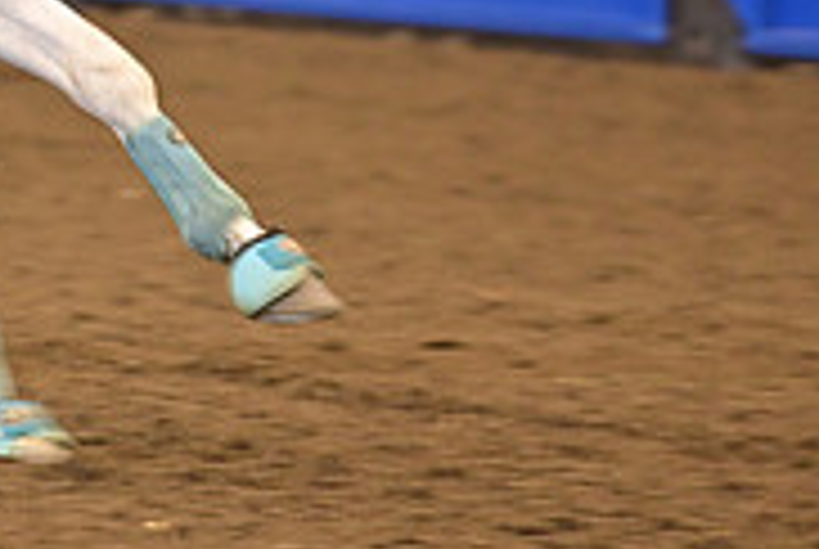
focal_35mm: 637
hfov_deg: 3.2
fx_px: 14515
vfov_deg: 2.2
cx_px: -414
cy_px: -263
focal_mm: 200
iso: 2500
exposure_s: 1/250
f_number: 3.5
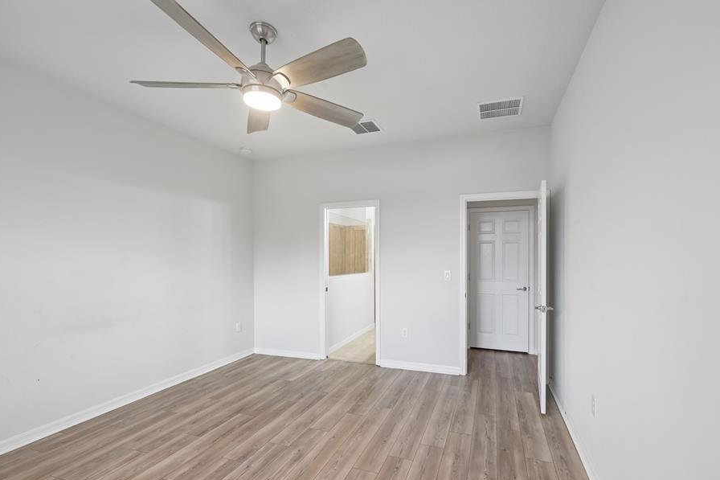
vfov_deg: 73.6
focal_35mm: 16
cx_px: 381
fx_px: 320
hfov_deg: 96.6
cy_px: 261
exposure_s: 1/15
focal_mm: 14
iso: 400
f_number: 8
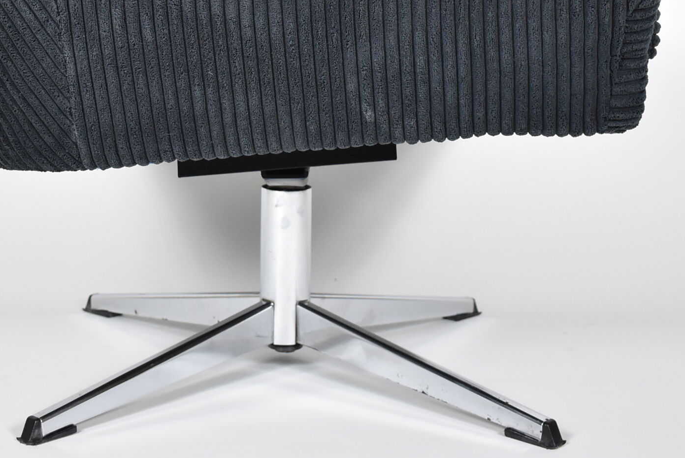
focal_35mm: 71
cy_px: -15
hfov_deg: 28.3
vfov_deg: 18.6
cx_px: 232
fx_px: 1352
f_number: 4
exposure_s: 1/125
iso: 1250
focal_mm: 22
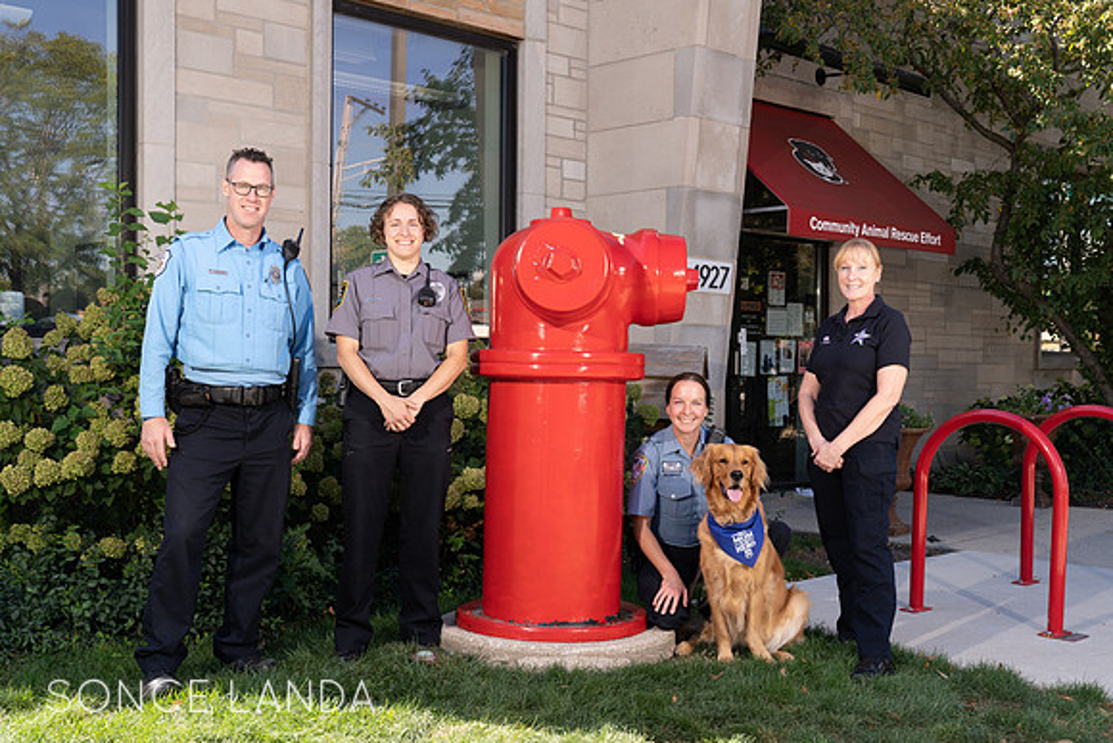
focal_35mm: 40
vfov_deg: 33.4
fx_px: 1237
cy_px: 372
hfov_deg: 48.4
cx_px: 556
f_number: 7.1
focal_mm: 40
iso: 200
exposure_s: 1/160
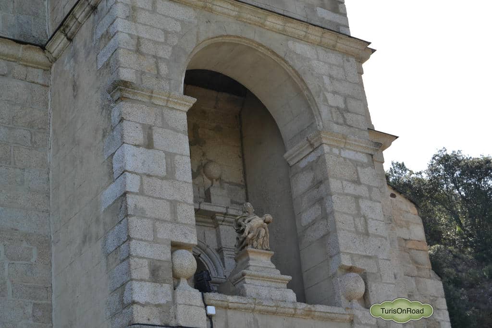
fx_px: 943
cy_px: 164
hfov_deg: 29.2
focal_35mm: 69
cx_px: 246
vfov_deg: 19.7
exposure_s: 1/160
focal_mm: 46
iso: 100
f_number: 6.3
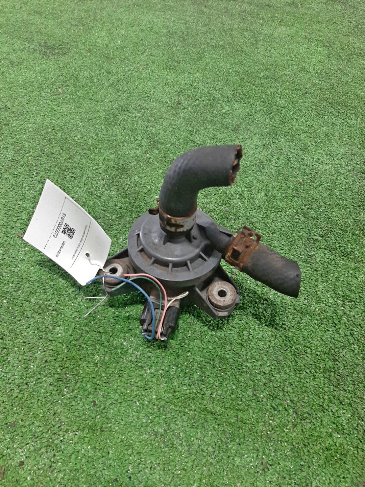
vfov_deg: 67.3
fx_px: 366
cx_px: 182
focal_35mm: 26
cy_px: 244
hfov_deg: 53.1
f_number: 1.7
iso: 206
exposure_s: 1/33
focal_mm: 3.93
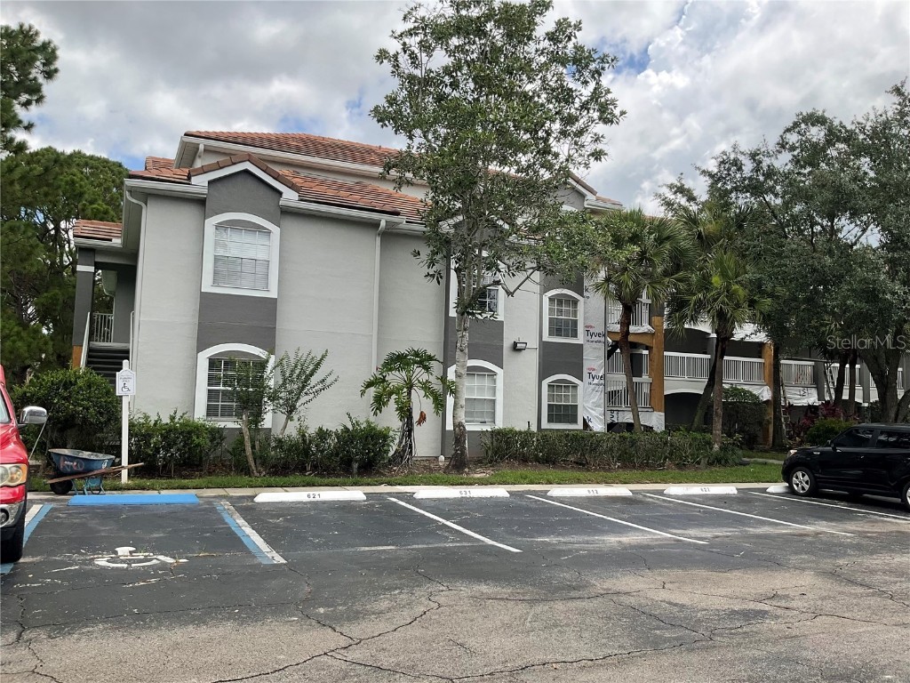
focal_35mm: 29
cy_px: 342
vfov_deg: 48.2
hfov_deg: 61.7
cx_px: 455
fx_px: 762
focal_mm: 3
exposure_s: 1/978
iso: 25
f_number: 1.8
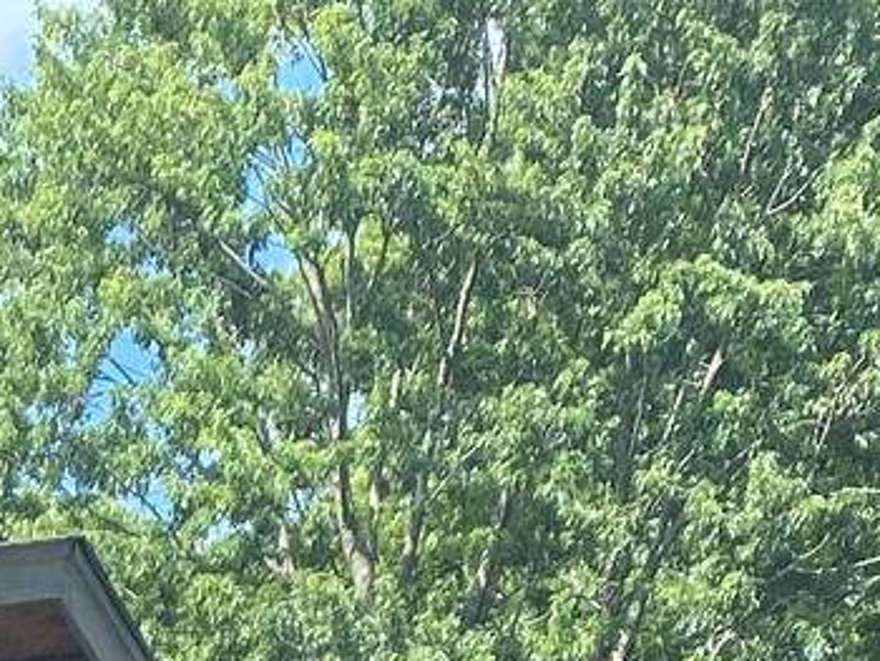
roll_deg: -3.1
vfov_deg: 8.7
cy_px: 1729
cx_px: -417
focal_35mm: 152
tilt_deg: +0.6
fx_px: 3867
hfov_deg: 12.4
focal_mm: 4.25
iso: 32
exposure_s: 1/1025
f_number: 1.8
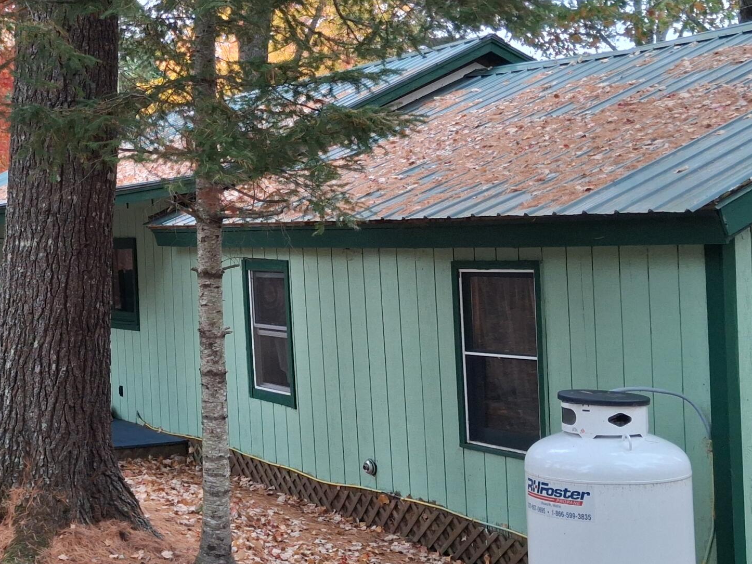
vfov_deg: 26.1
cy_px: 243
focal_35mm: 56
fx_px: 1217
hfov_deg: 32.9
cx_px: 100
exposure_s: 1/120
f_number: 1.8
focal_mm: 4
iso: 160
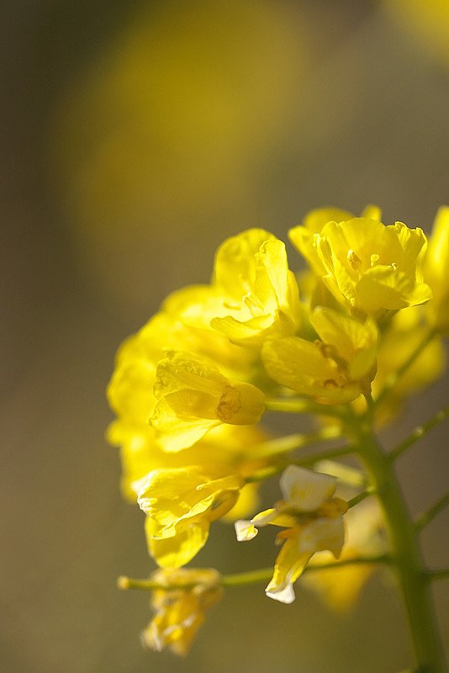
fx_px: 5046
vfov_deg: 7.6
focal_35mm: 270
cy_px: 336
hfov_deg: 5.1
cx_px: 224
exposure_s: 1/2000
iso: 200
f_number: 4
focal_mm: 180
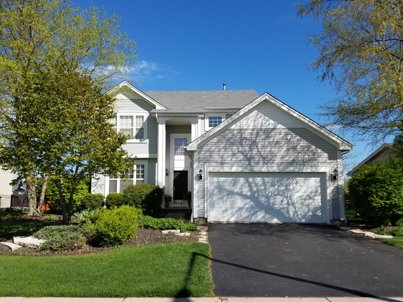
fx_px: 314
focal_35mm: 27
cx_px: 199
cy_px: 154
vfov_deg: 51.4
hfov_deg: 65.3
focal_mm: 4.2
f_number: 1.7
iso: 50
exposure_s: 1/2944
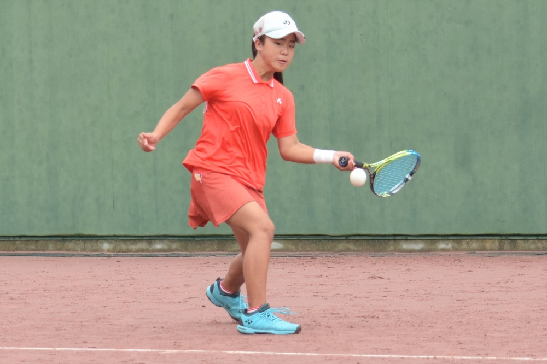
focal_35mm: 98
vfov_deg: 14.0
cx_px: 274
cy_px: 182
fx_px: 1481
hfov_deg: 20.9
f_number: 4.5
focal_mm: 65
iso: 640
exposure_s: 1/1600
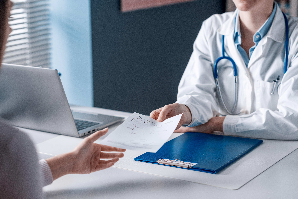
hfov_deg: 23.9
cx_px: 149
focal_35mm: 85
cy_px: 100
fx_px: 704
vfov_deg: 16.1
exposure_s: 1/125
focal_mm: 85
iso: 250
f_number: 3.2
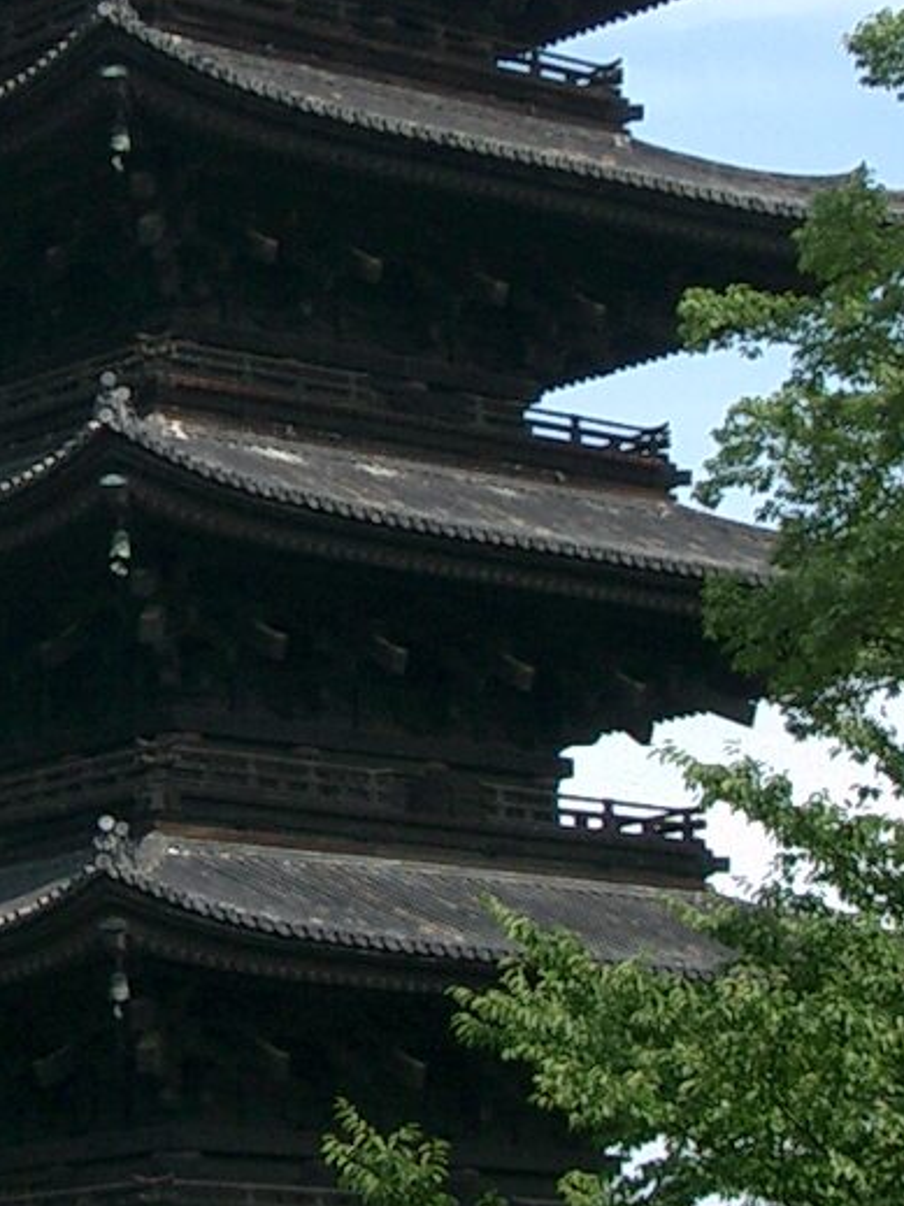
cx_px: 237
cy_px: 339
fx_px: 5260
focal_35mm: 151
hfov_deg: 9.8
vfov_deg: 13.0
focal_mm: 8.2
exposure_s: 1/640
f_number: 3.1
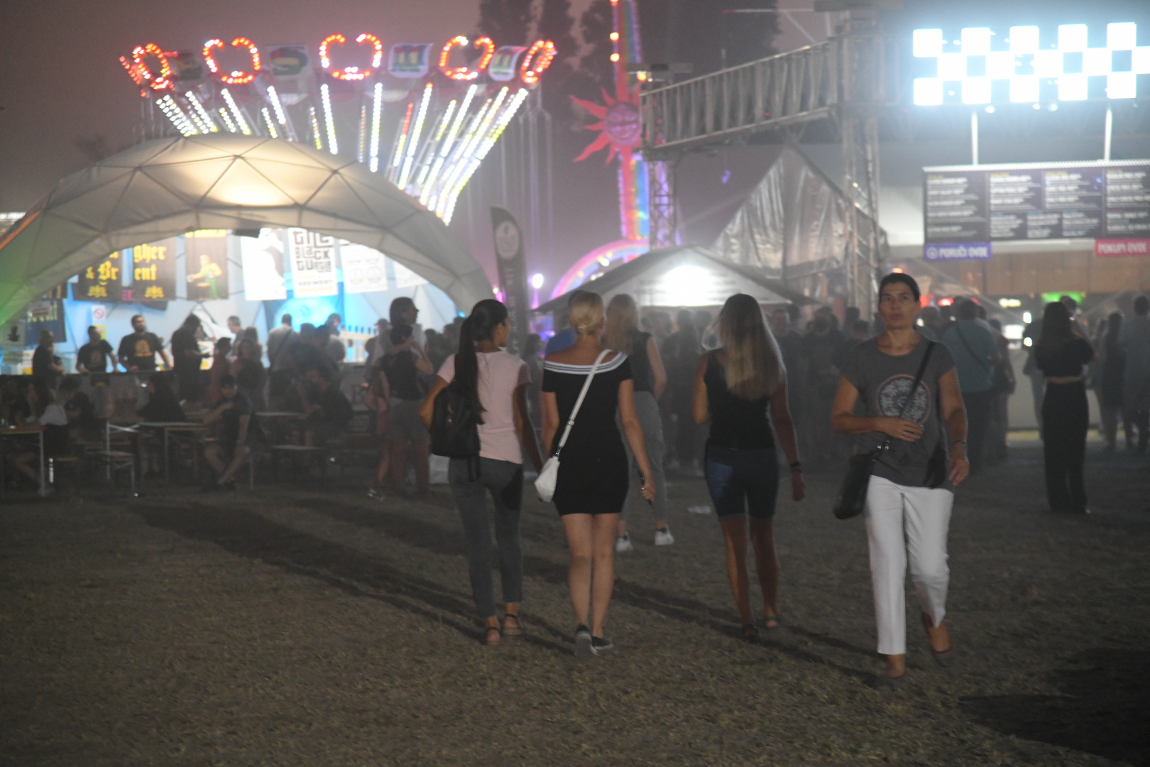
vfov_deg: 11.4
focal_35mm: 120
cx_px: 575
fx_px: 3833
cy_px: 384
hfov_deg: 17.1
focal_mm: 120
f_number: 4
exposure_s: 1/80
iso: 4000
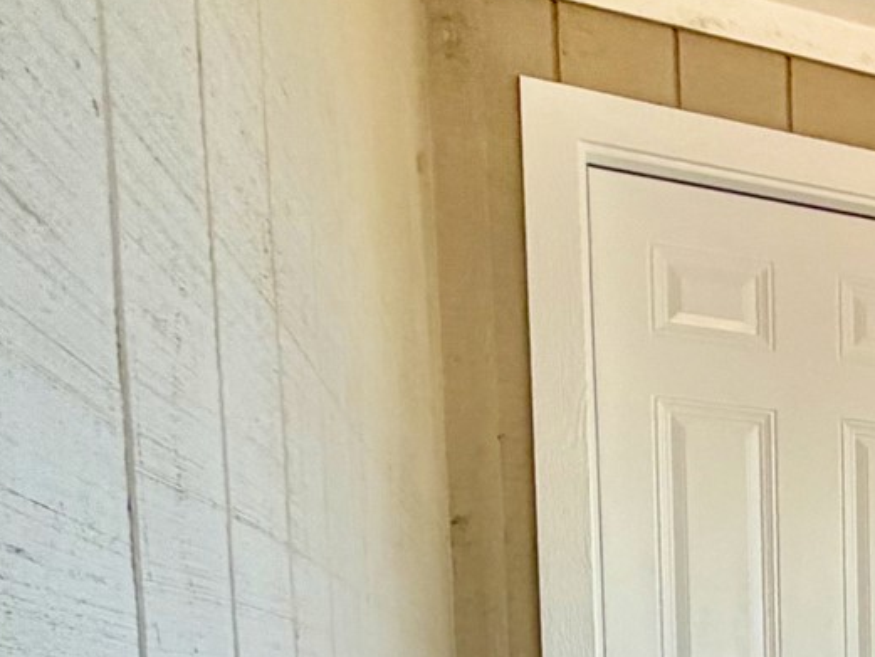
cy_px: 864
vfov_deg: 23.4
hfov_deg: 25.6
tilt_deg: -2.8
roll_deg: -0.9
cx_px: 1332
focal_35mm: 55
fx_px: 1391
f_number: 2.2
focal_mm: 2.22
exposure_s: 1/121
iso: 100
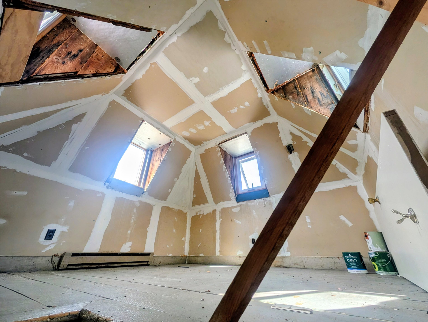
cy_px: 161
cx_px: 214
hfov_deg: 110.5
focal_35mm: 12
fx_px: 149
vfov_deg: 94.6
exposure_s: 1/522
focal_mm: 2.02
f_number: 1.7
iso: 52
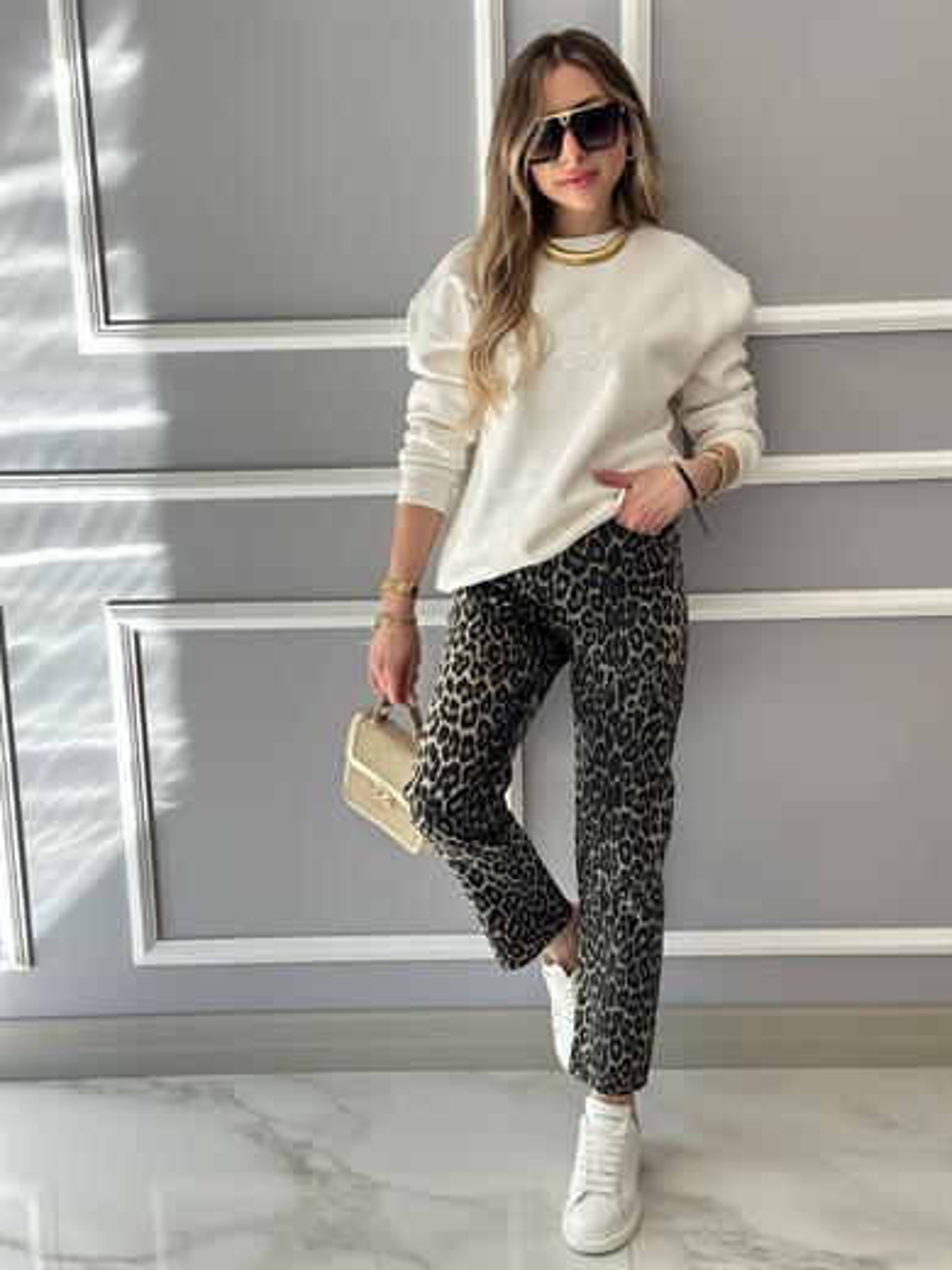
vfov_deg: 39.7
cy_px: 635
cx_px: 476
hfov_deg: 30.3
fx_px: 1760
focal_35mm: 48
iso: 80
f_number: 1.78
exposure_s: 1/256
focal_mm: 6.86
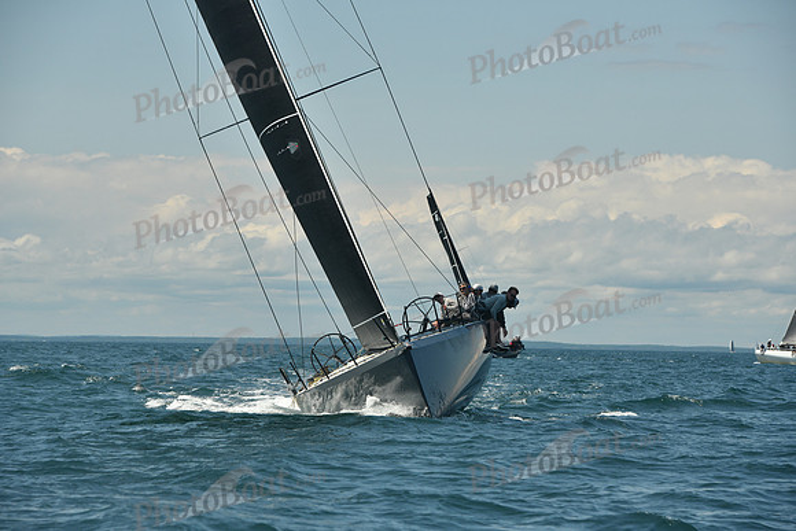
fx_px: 3428
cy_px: 266
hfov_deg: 13.2
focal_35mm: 155
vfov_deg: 8.9
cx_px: 398
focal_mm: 155
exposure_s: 1/640
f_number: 7.1
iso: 320
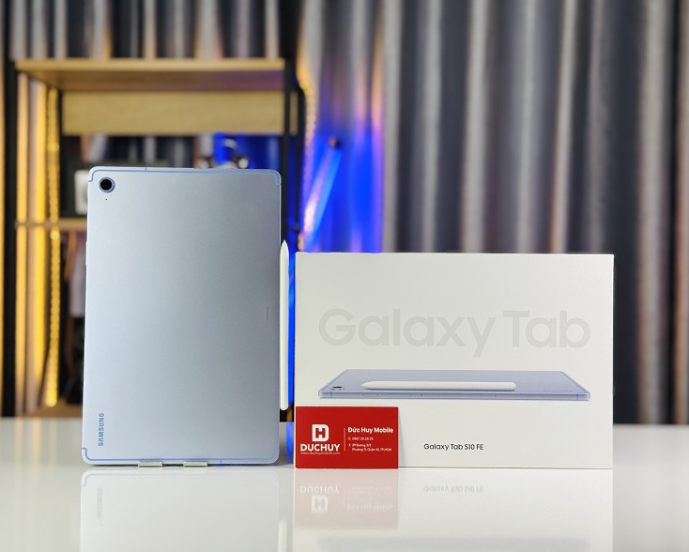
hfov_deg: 36.6
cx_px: 328
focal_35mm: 51
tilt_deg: -0.6
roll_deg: -0.2
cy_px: 275
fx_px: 1041
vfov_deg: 29.7
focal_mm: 6.76
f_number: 1.78
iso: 64
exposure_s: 1/100
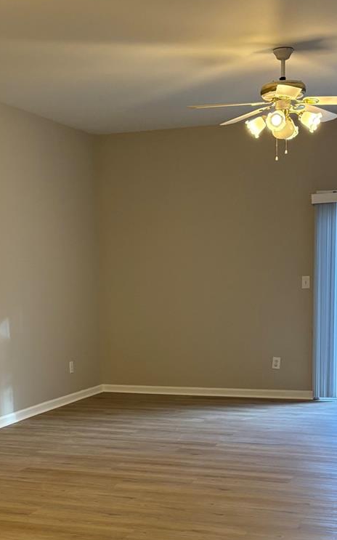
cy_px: 385
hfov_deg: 22.7
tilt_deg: -9.1
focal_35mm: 57
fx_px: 838
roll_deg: +2.1
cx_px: 146
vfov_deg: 35.1
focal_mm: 5.96
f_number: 1.6
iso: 160
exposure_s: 1/120
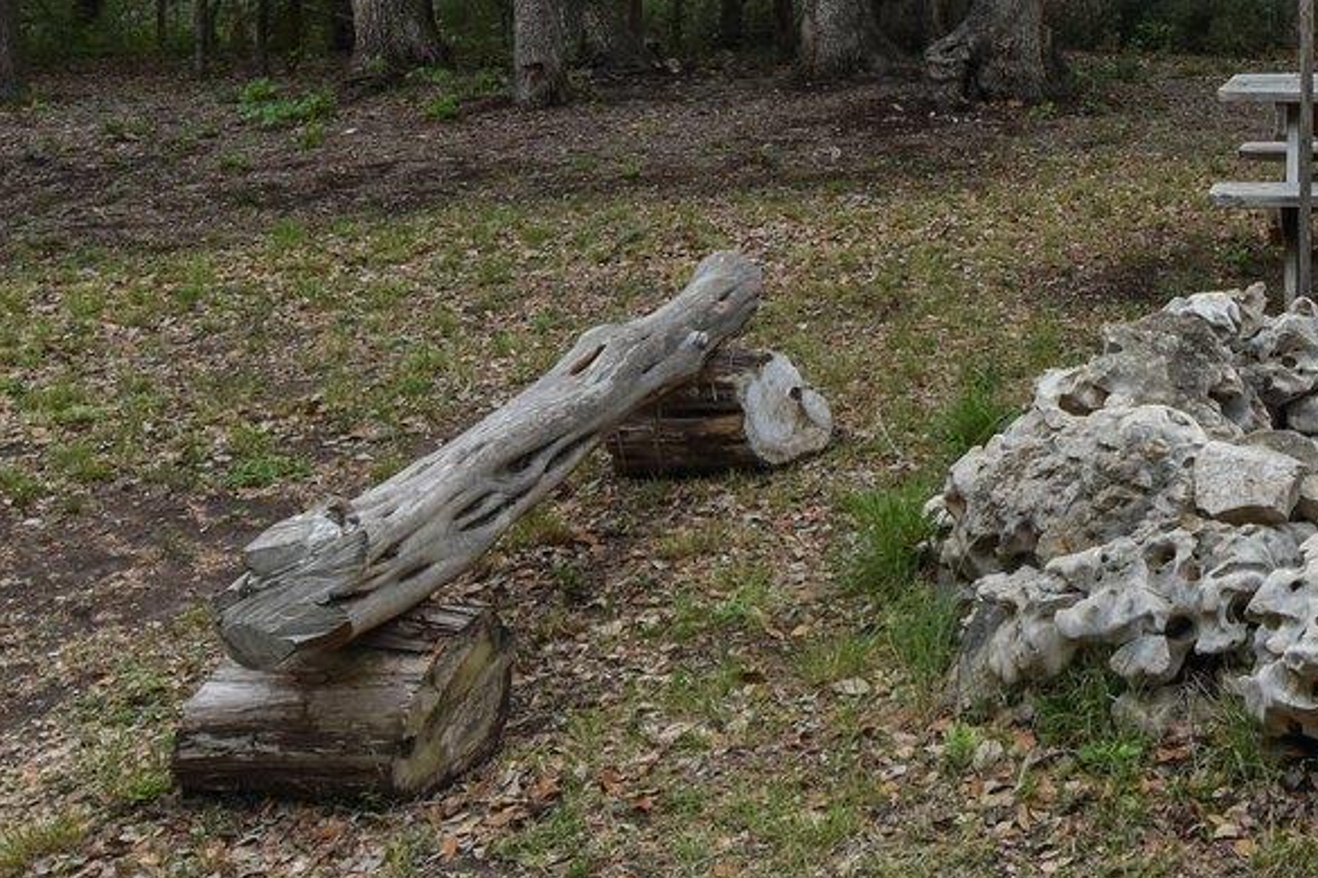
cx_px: 1262
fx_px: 1794
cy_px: -156
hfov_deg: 36.9
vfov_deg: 25.0
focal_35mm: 49
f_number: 8
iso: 720
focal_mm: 14
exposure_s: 1/15
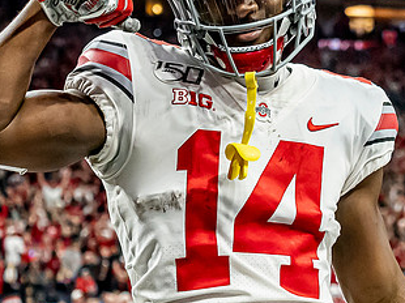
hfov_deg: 9.2
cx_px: 255
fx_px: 2525
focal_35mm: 216
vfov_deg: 6.9
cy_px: 75
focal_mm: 40
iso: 2000
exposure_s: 1/1000
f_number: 2.8
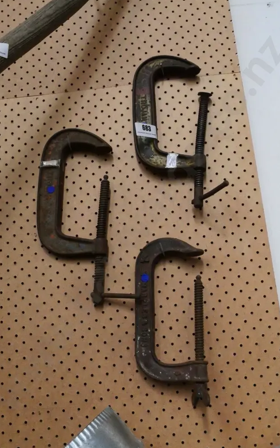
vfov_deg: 50.4
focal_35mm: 39
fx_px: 476
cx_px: 141
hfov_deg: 32.8
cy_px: 226
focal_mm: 18
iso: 6400
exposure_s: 1/640
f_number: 5.6
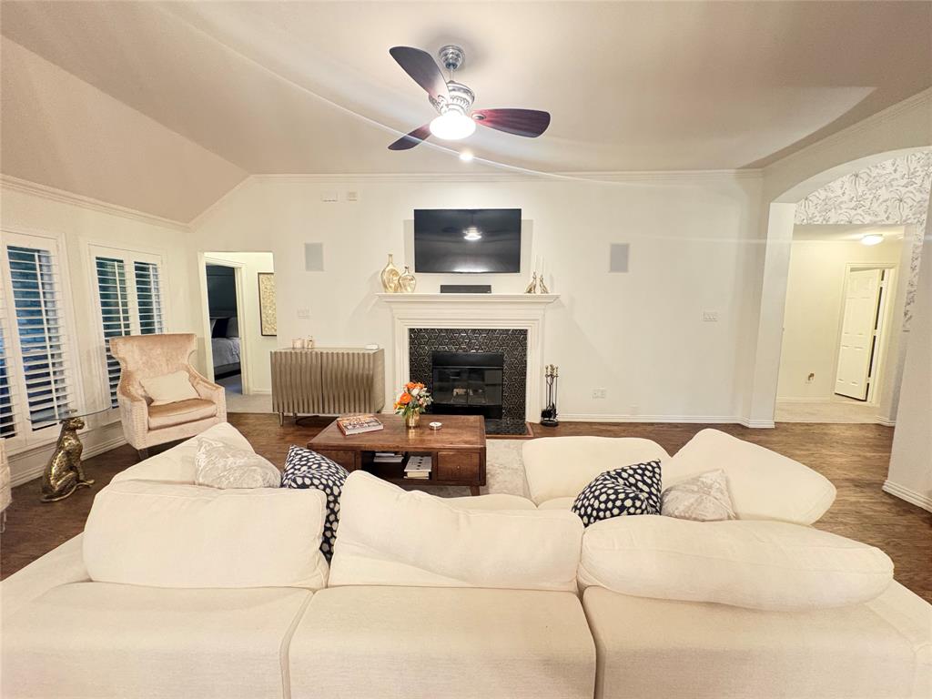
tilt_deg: -6.6
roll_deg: -0.1
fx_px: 377
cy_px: 350
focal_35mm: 14
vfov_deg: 85.7
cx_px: 466
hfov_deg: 102.1
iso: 1000
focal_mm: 2.22
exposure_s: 1/40
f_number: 2.2
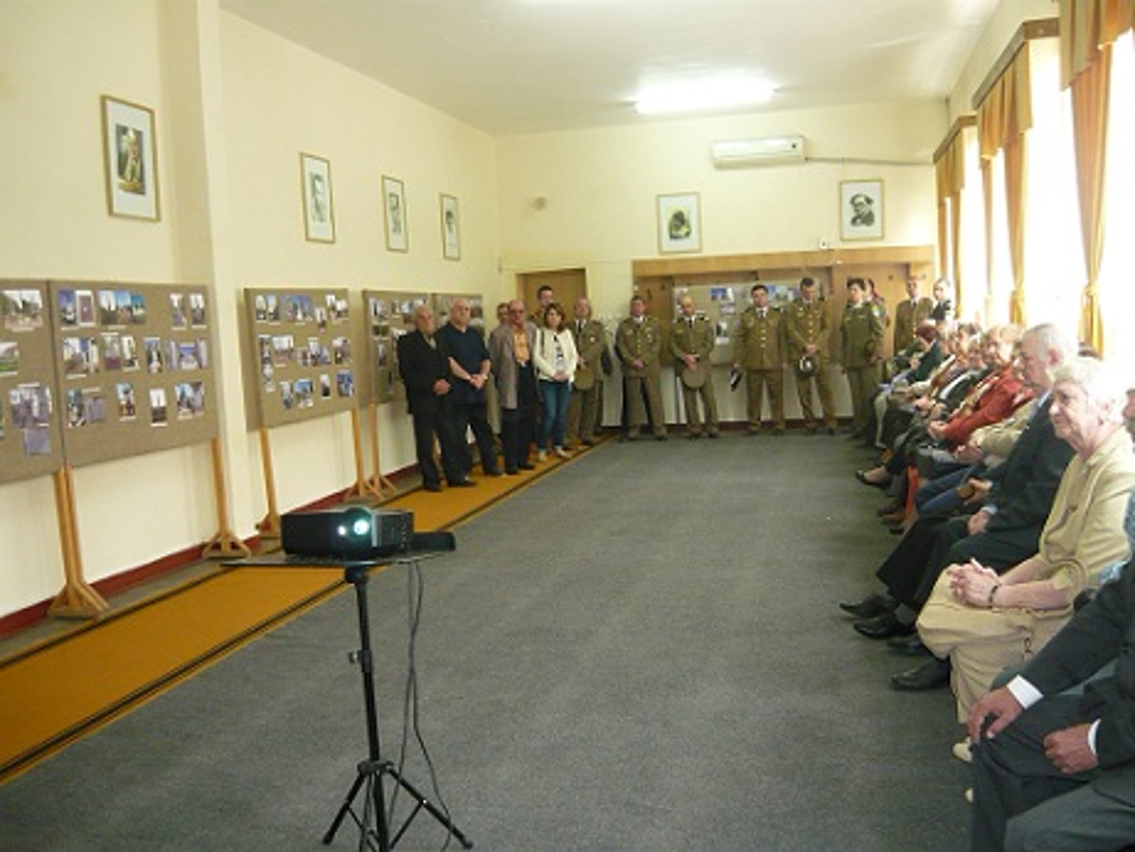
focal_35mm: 33
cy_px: 426
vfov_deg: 43.0
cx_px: 568
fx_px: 1082
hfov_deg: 55.3
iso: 400
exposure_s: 1/30
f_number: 2.8
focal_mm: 5.5
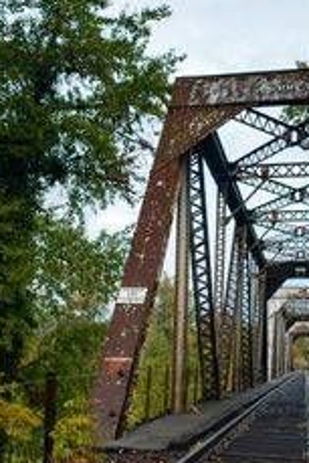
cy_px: 358
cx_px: 109
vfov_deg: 37.7
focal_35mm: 51
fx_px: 656
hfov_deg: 26.4
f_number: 2.8
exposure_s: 1/80
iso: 320
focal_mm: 17
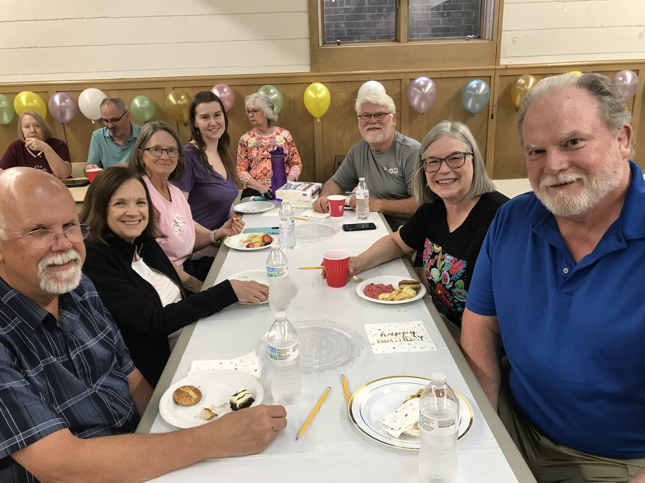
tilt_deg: -17.6
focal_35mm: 28
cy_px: 242
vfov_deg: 49.7
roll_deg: +1.0
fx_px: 522
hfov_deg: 63.4
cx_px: 322
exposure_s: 1/17
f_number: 1.8
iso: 40
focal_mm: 3.99
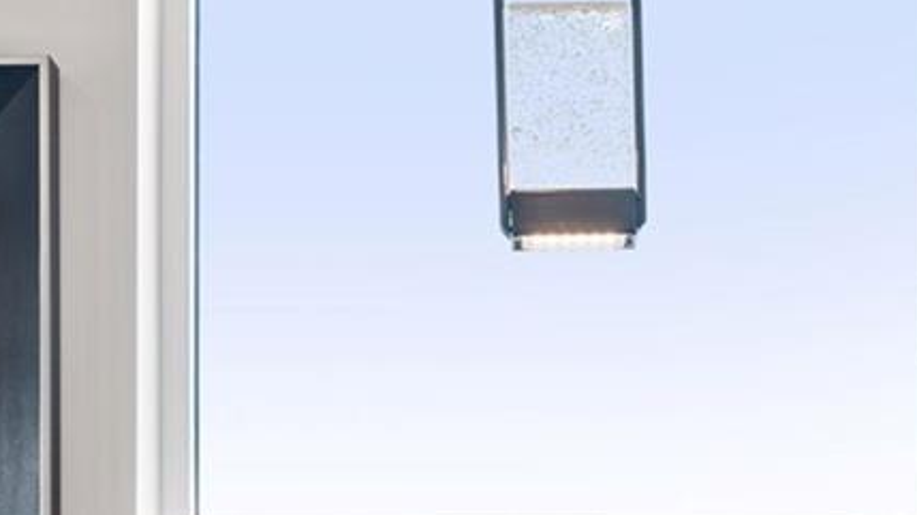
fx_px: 1993
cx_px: 573
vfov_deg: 13.5
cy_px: 861
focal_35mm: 82
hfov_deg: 25.8
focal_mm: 21
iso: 400
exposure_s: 1/40
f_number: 8
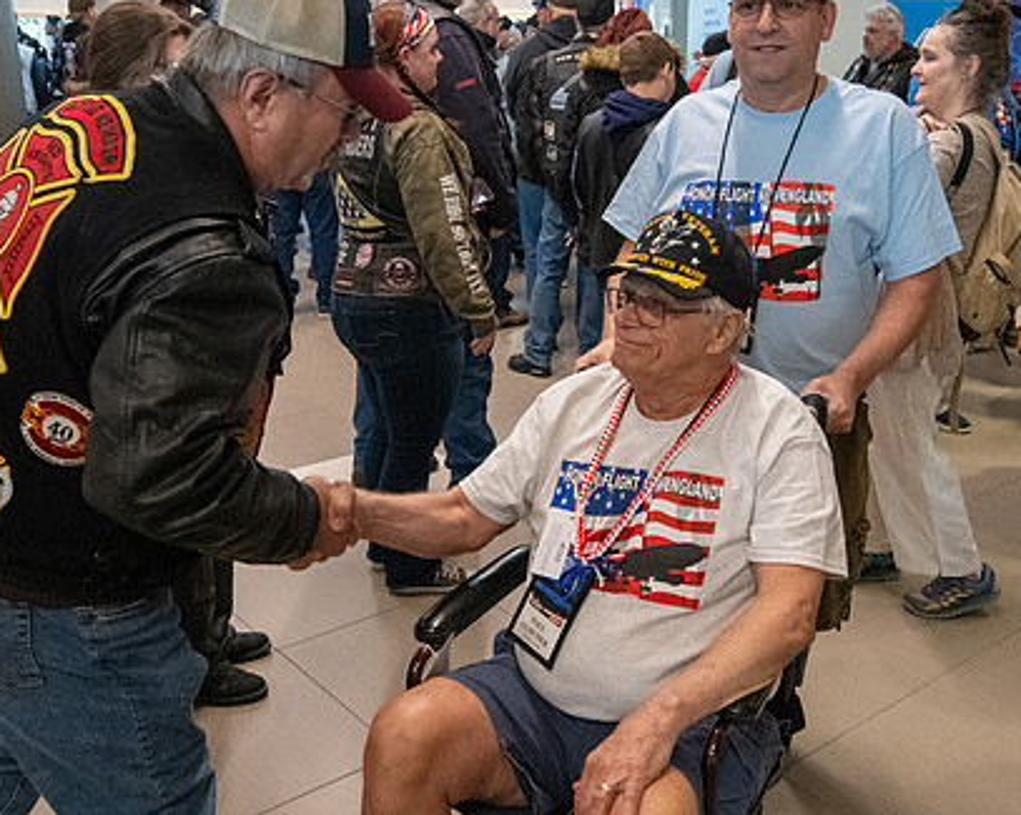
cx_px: 534
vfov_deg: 30.8
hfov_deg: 38.1
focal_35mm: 49
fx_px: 1480
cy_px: 406
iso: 10000
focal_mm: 24
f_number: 4.5
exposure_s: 1/250
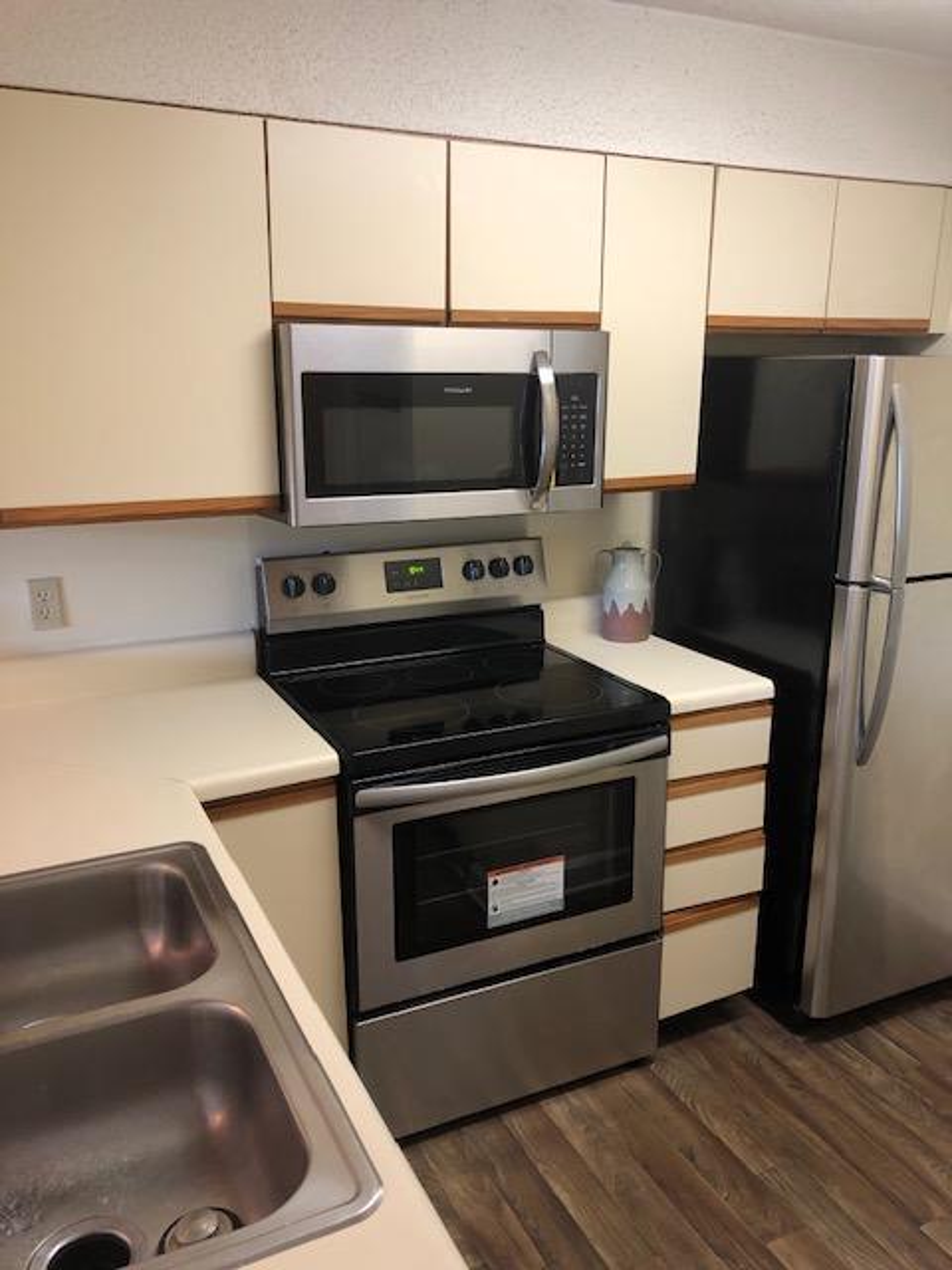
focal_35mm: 28
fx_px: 1027
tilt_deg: -13.2
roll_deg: +1.1
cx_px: 476
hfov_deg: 49.7
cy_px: 635
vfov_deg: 63.4
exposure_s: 1/15
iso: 40
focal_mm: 3.99
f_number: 1.8
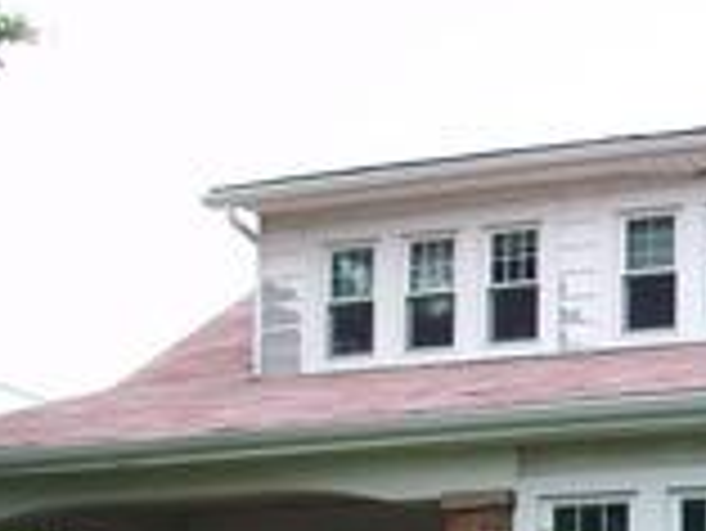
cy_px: 585
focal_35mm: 95
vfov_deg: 15.2
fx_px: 1939
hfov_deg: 19.6
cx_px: 805
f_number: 2.8
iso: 64
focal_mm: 5.7
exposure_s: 1/200
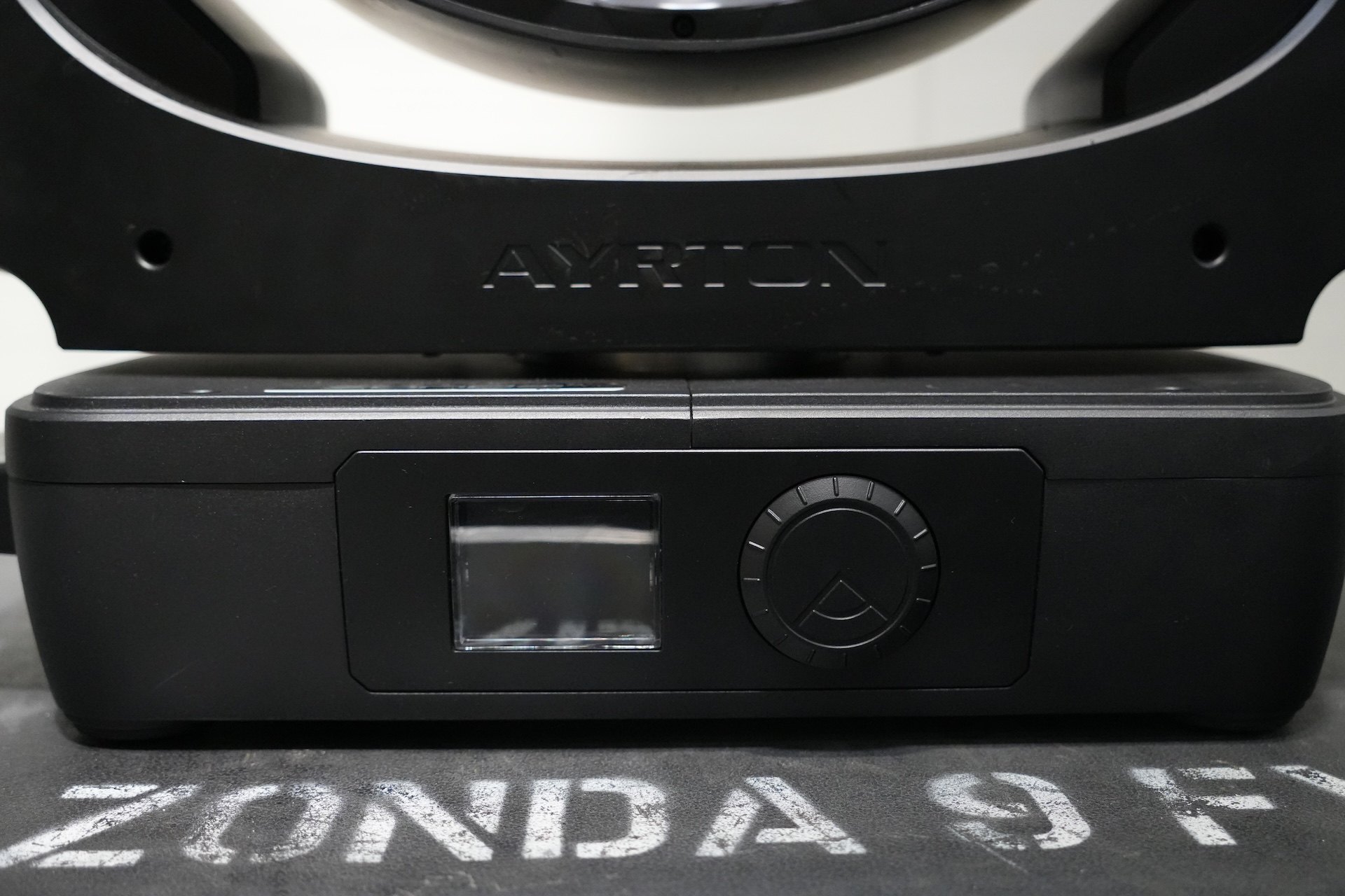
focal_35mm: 38
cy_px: 448
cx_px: 672
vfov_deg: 35.4
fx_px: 1407
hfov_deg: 51.1
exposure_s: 1/60
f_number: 2.8
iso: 5000
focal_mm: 25.1
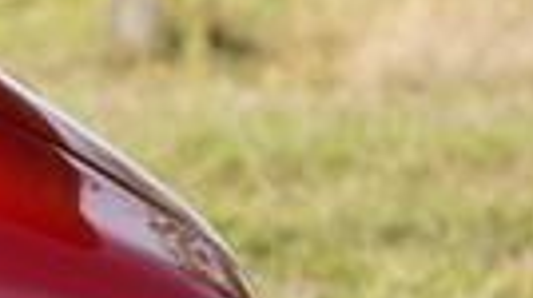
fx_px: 5774
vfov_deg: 3.0
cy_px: 143
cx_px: -909
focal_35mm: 409
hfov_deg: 5.1
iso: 100
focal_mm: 68
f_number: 4.5
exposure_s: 1/320
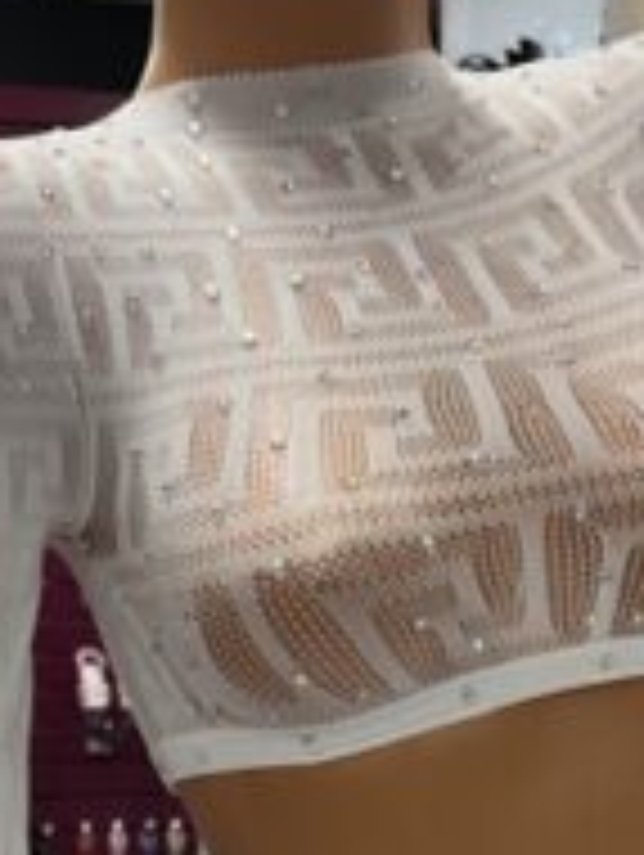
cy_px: 855
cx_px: 509
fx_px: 2030
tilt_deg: -9.9
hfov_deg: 17.9
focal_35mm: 82
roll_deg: +0.2
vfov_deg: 22.9
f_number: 1.5
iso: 80
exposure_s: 1/60
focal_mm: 5.7
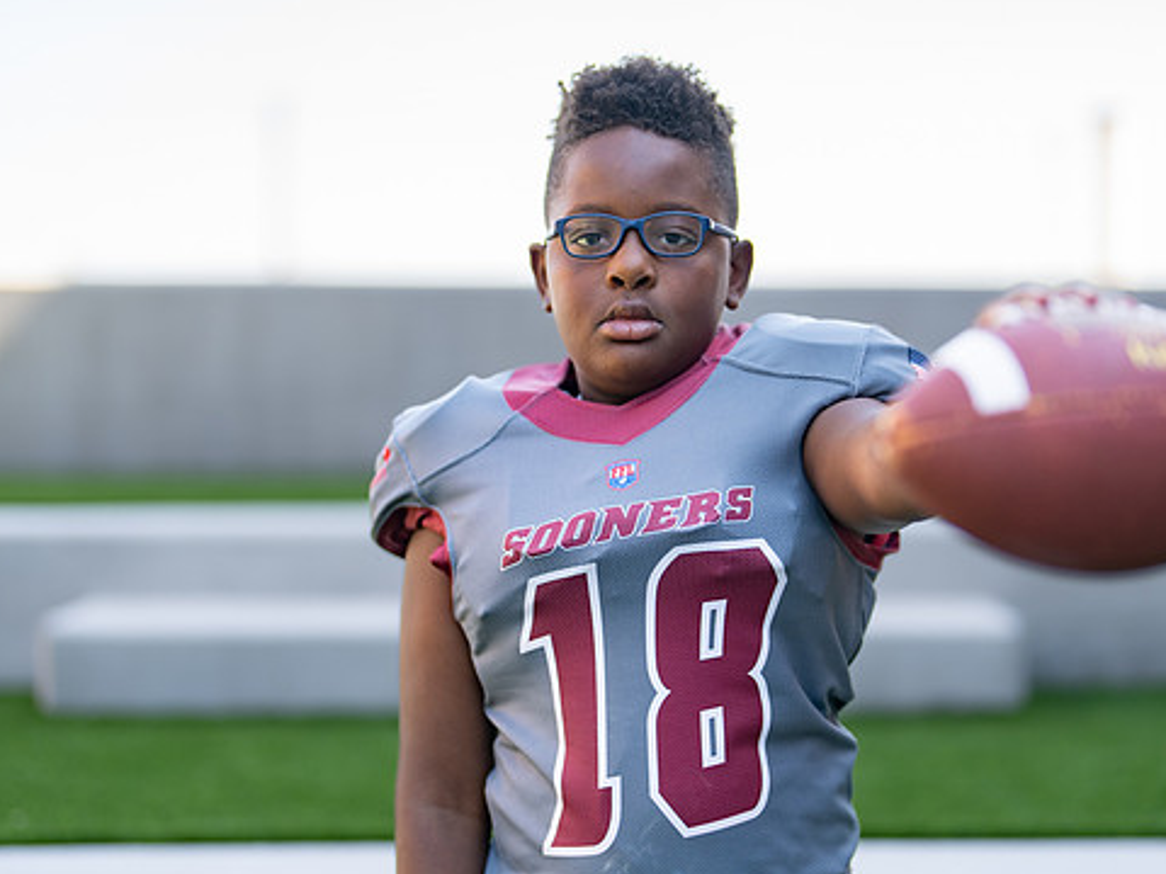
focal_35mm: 68
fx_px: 2291
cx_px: 662
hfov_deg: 28.5
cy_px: 466
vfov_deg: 21.6
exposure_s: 1/1250
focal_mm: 50
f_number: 1.2
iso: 100
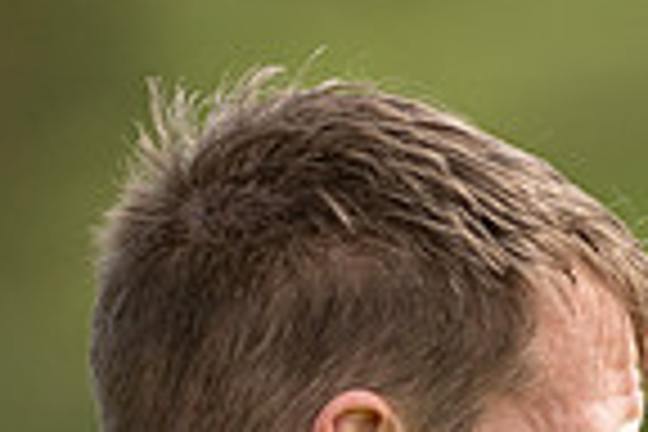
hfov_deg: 1.1
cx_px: 382
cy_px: 803
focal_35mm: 1813
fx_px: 32631
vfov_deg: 0.8
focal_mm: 300
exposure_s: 1/1600
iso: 140
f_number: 2.8
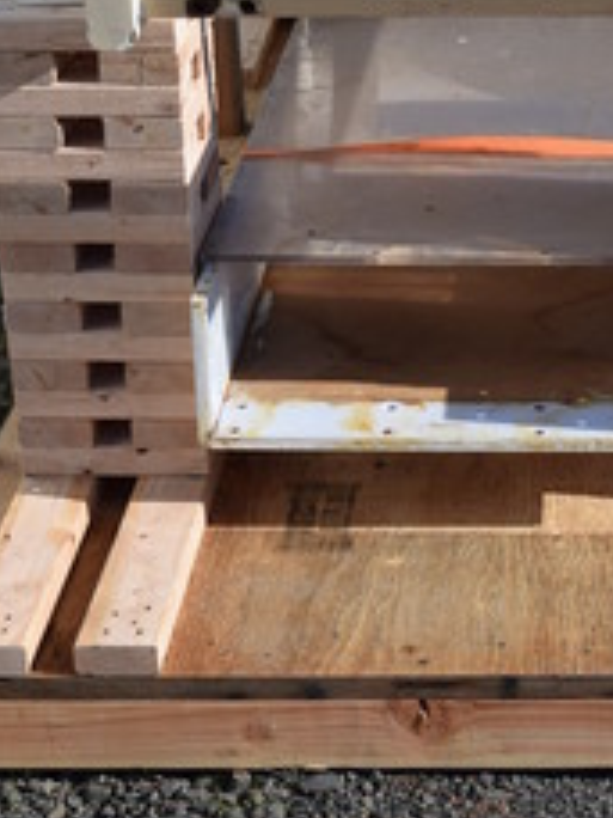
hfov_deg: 15.0
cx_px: 471
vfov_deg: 20.0
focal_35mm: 98
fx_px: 2315
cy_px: 280
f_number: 8
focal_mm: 31
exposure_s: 1/640
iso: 200
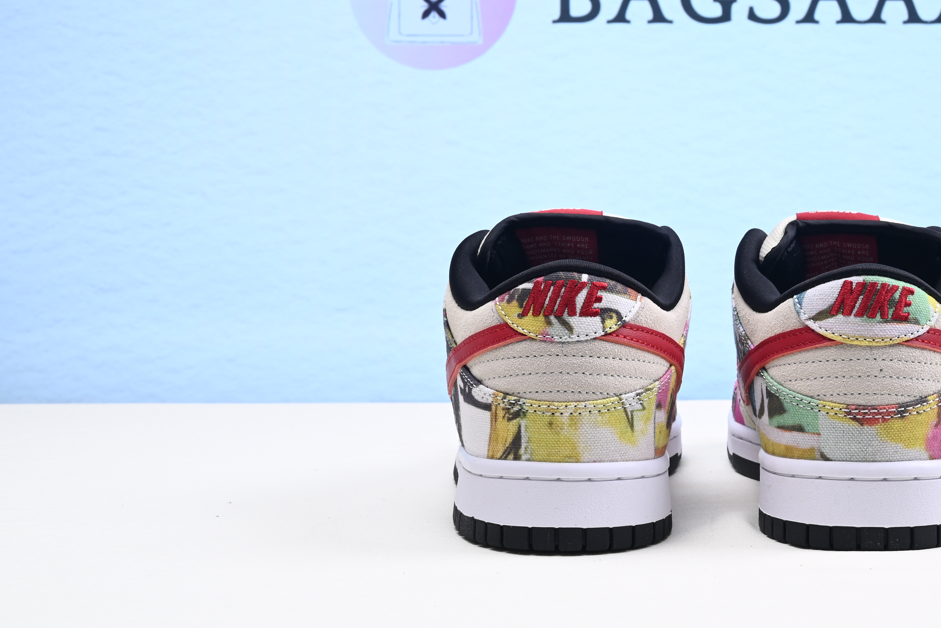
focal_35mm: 57
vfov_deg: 23.7
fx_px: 1490
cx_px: 670
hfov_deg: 34.5
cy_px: 215
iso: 100
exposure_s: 1/2
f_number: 16
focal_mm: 37
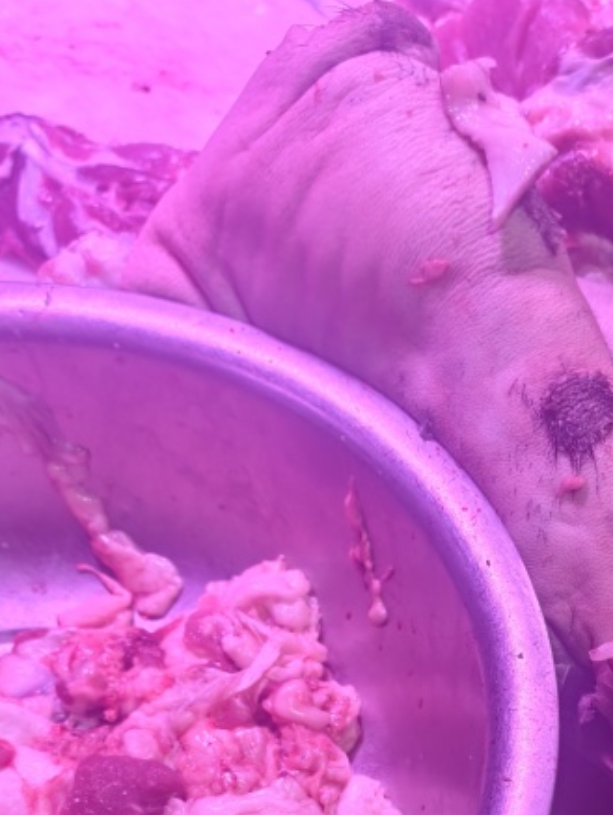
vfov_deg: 31.7
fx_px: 1321
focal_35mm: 56
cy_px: 818
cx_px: 583
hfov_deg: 25.1
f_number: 1.57
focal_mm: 6.54
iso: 71
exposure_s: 1/585
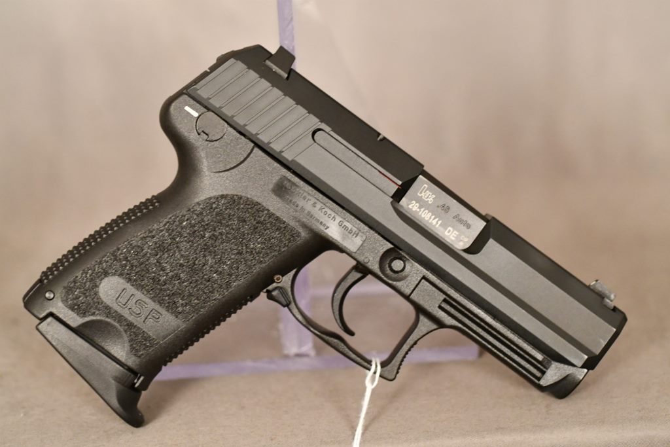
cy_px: 224
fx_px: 1675
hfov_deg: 22.6
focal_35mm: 90
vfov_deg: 15.2
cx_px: 335
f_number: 3.2
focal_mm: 60
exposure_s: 1/200
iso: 3200
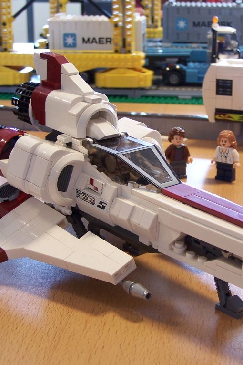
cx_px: 165
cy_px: 182
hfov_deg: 19.1
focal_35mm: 71
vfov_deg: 28.5
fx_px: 719
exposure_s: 1/8
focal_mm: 8.5
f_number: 3
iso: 80
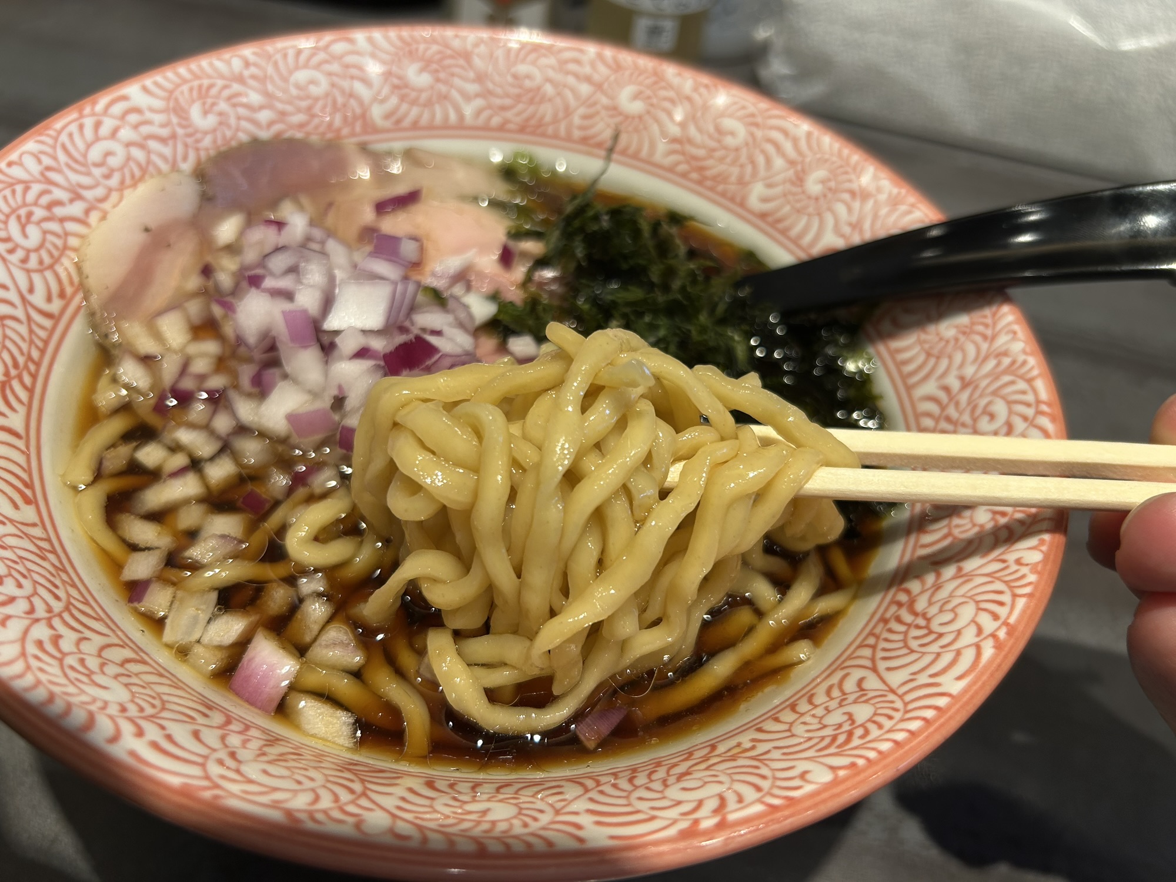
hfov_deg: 67.3
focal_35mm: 26
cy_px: 441
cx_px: 588
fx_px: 883
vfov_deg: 53.1
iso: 80
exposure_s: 1/119
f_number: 1.5
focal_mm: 5.7
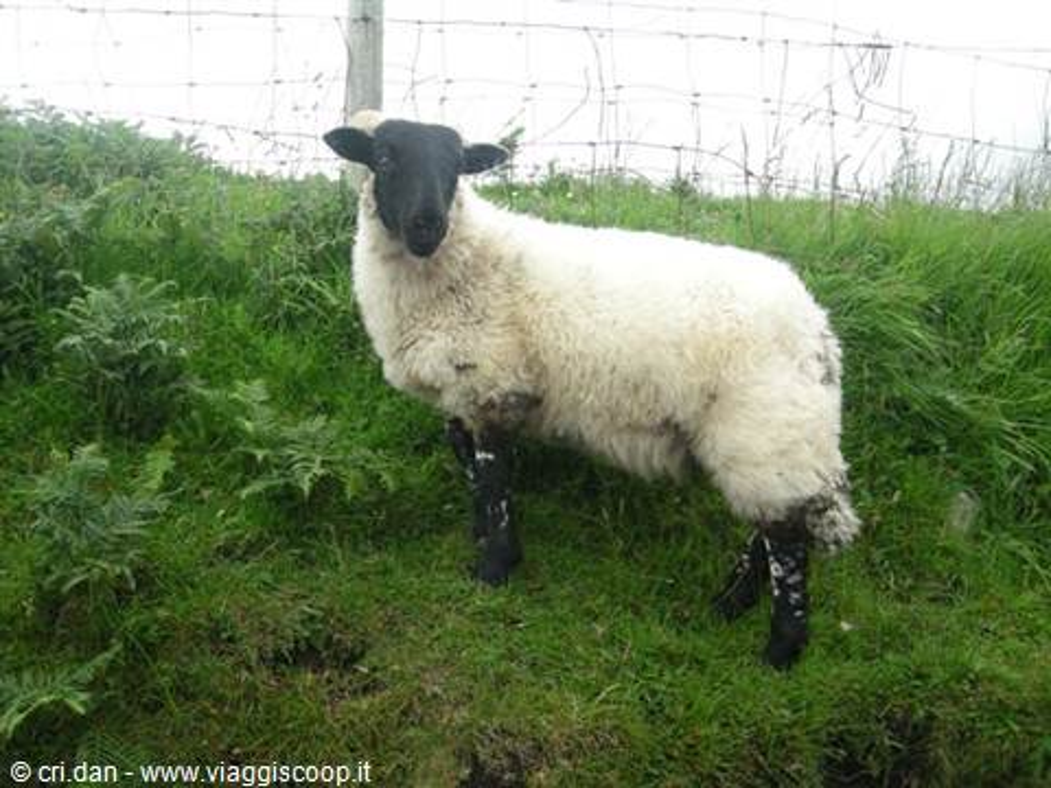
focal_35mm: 36
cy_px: 394
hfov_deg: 51.4
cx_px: 526
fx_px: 1093
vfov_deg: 39.7
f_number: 3.8
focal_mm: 7.5
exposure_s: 1/110
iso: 64
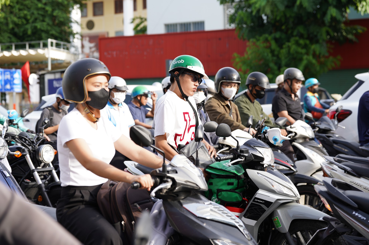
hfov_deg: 25.7
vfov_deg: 17.2
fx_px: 809
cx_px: 184
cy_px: 122
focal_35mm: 79
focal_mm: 79
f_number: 4
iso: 100
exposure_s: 1/250
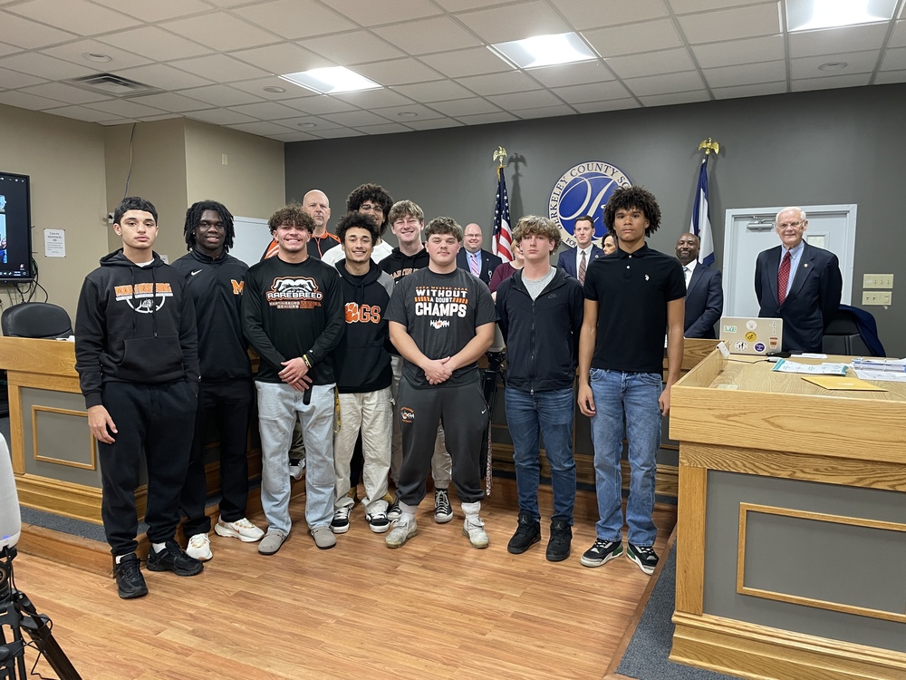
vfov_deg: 53.1
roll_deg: +0.9
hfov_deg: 67.3
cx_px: 453
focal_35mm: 26
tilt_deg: -6.2
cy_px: 340
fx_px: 680
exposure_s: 1/60
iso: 200
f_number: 1.6
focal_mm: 4.2
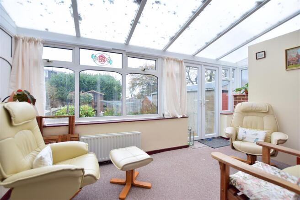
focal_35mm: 15
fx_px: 125
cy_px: 100
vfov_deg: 77.3
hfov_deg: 100.4
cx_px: 150
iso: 200
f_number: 5
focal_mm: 10
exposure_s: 1/100
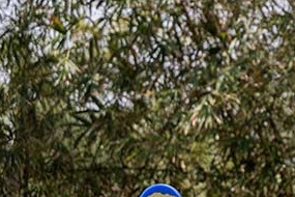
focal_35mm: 327
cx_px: 484
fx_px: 2679
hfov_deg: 6.2
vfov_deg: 4.2
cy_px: -34
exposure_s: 1/4000
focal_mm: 97
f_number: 3.2
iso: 720
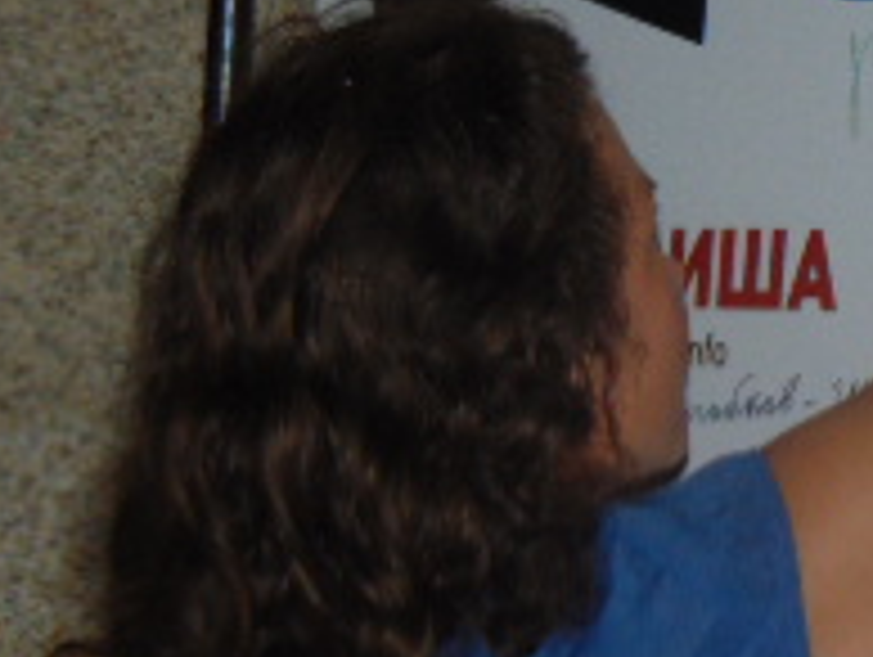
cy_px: 194
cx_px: 774
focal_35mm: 234
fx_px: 5909
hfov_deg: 8.4
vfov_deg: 6.4
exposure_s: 1/60
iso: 200
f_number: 3.7
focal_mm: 12.8
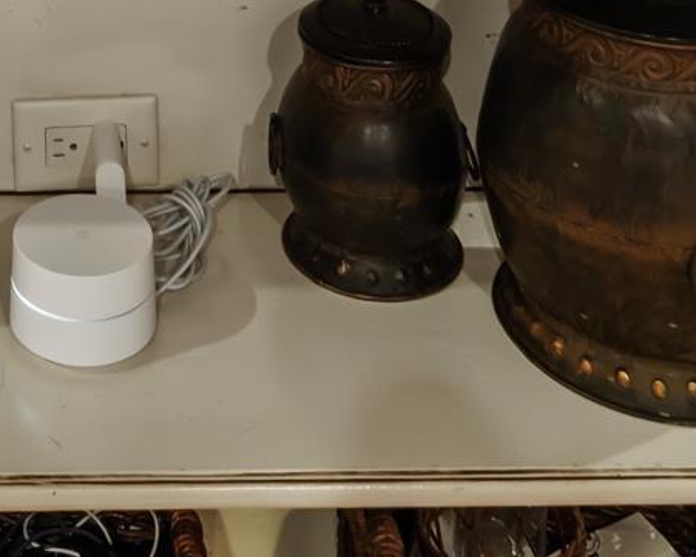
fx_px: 1607
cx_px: -14
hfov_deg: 23.3
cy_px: -724
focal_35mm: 78
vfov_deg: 14.3
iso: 320
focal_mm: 10
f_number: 8
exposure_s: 1
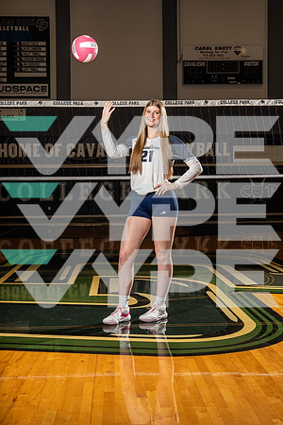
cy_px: 212
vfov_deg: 36.9
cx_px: 142
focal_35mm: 54
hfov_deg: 25.1
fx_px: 637
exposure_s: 1/250
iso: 640
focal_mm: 54
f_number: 11
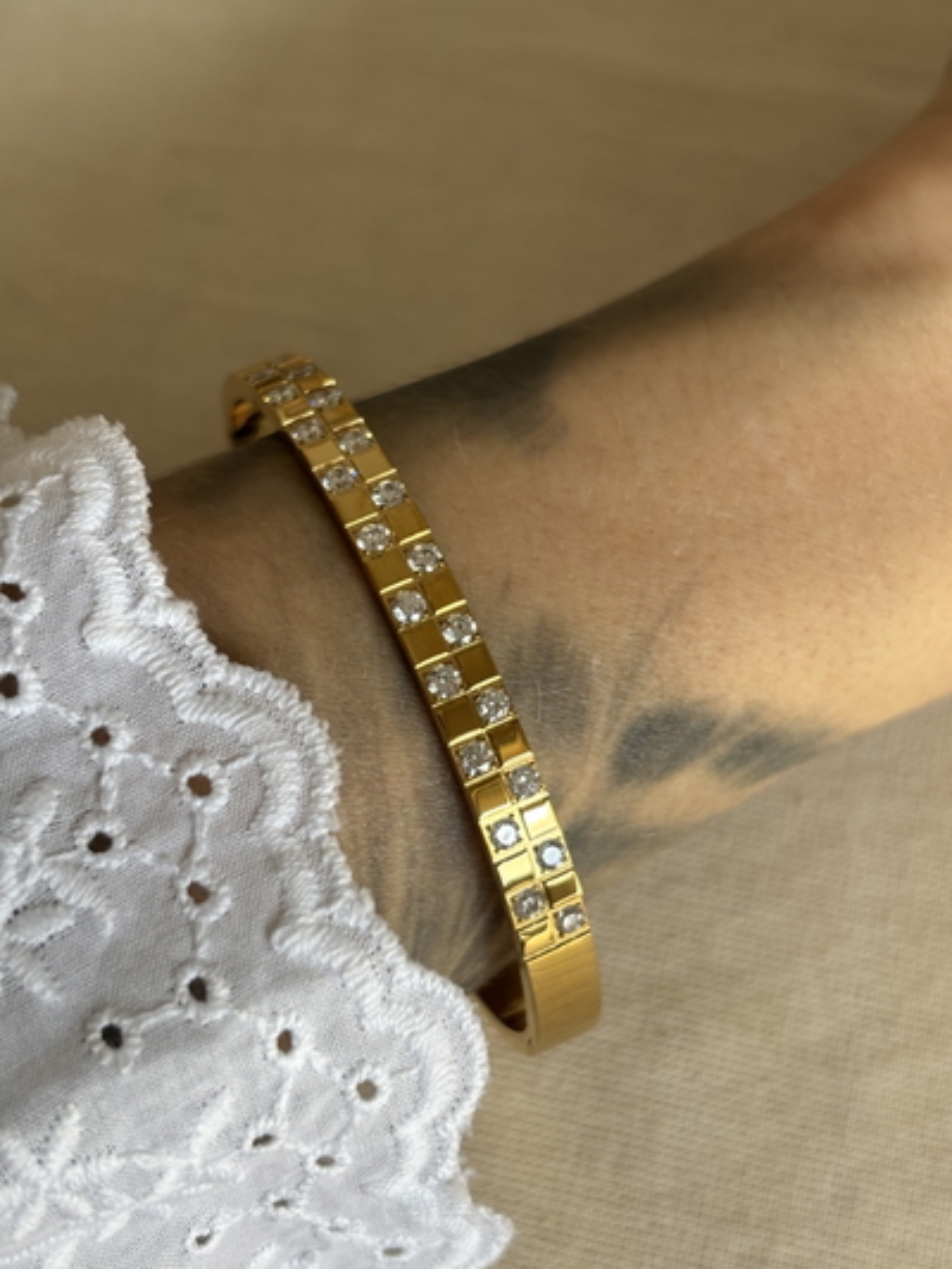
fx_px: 1906
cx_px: 476
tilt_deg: -57.5
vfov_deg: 36.8
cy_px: 634
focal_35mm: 52
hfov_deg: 28.0
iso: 32
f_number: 1.6
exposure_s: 1/265
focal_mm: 5.96
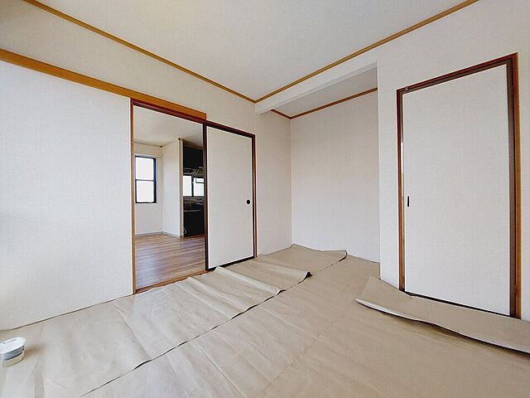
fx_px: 199
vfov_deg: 89.9
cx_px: 265
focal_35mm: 13
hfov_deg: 106.2
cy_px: 199
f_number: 2.2
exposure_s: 1/120
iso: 80
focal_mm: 1.74
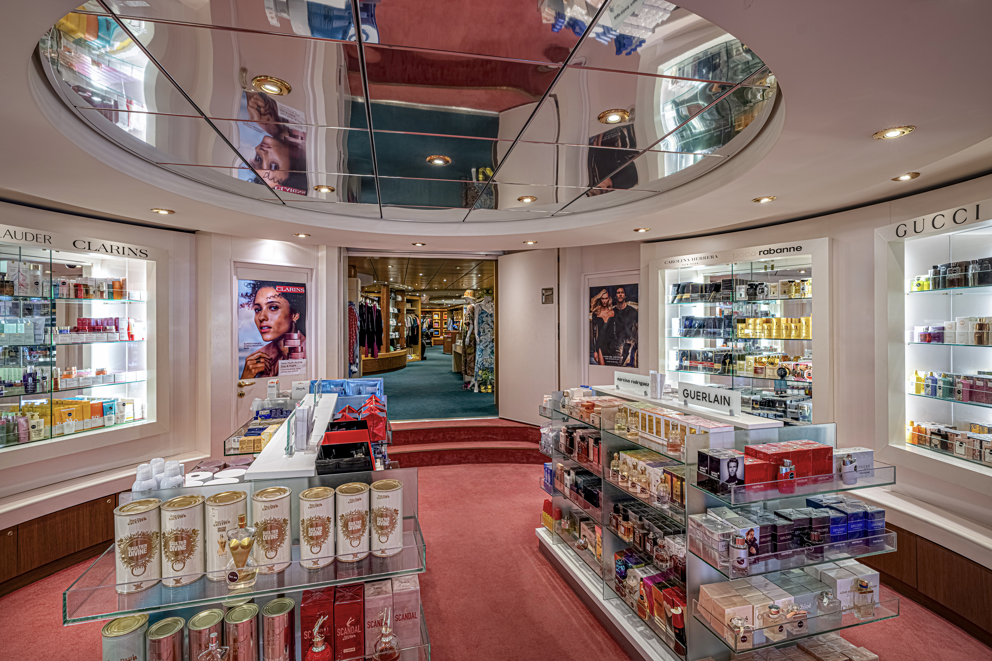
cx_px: 496
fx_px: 496
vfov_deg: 67.4
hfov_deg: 90.0
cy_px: 330
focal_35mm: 18
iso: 200
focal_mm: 18
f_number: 8
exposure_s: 1/30
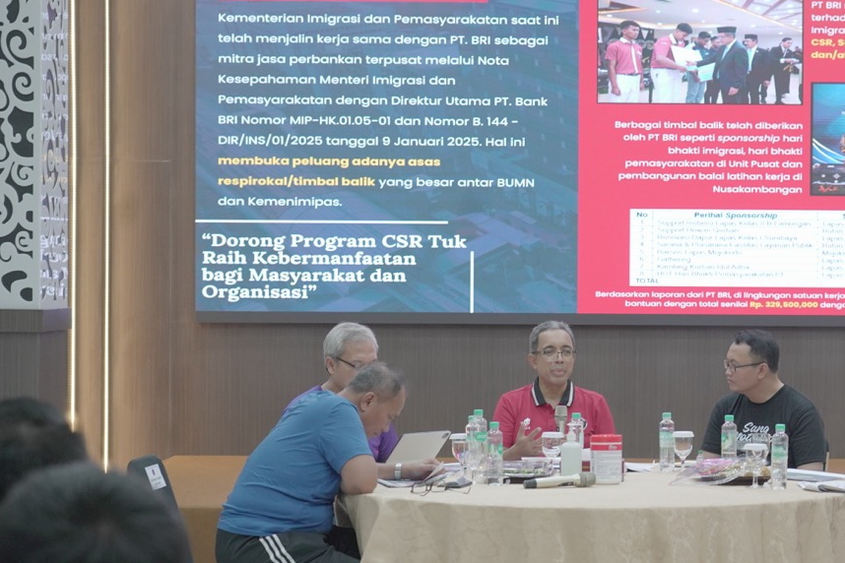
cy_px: 322
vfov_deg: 15.0
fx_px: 2136
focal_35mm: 91
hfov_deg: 22.2
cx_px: 610
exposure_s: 1/100
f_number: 4
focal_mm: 61
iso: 12800
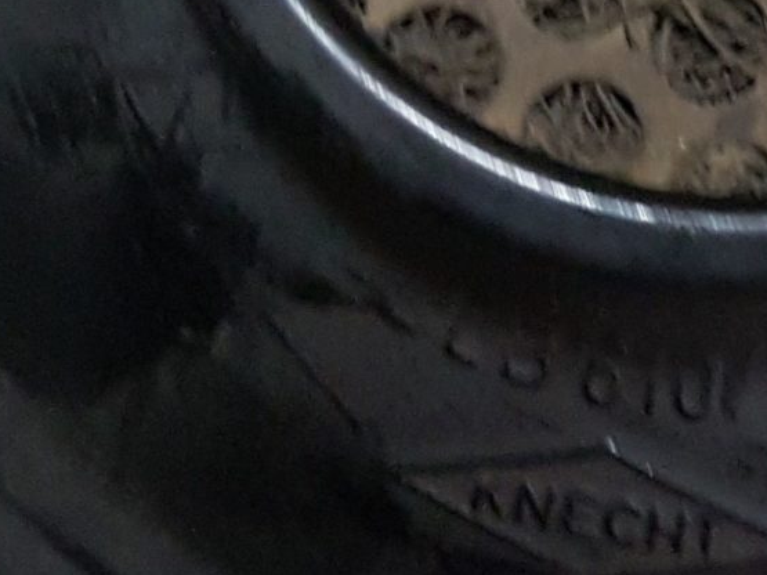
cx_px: 1046
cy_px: -171
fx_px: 2658
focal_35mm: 120
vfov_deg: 12.0
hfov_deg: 15.5
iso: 250
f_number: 1.7
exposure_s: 1/14
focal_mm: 4.2
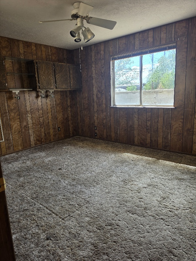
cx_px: 98
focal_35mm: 23
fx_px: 174
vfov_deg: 73.9
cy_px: 130
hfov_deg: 58.9
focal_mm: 6.5
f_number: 1.4
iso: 32
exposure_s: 1/182
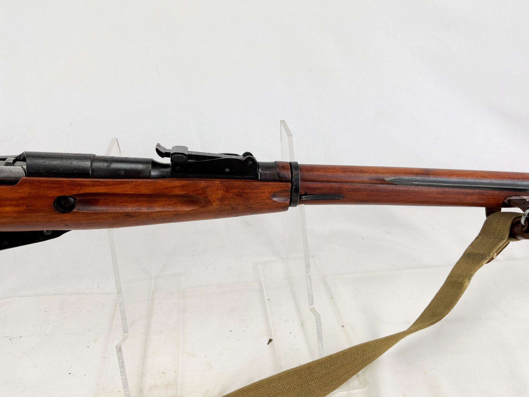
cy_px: 198
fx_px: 397
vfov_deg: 53.1
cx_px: 264
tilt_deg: -29.2
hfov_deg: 67.3
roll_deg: +3.8
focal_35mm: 26
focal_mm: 5.1
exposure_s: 1/228
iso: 40
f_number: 1.6
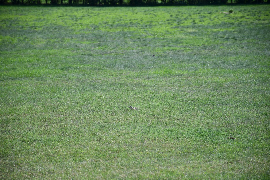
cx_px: 135
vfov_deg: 6.5
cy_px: 90
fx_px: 1575
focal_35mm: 210
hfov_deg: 9.8
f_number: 5.6
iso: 280
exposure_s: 1/1000
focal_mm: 140
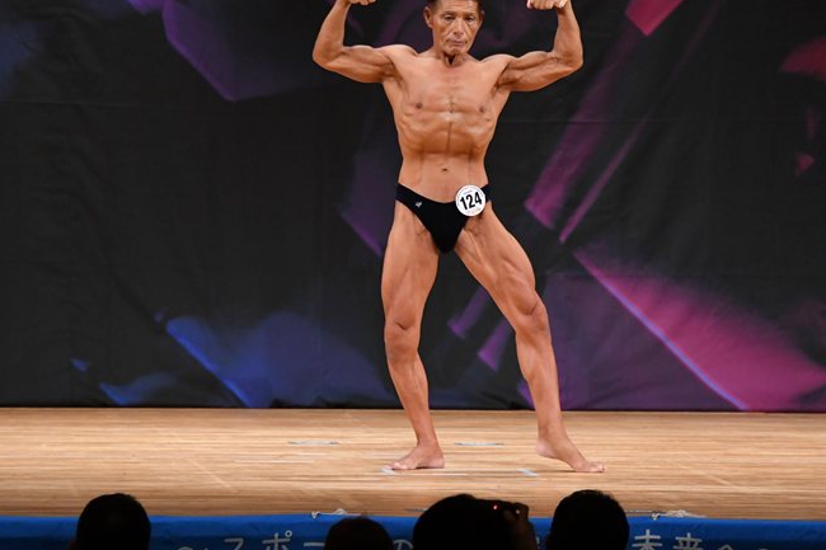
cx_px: 480
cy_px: 248
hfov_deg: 6.8
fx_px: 6973
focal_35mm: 304
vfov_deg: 4.5
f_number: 5.6
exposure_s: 1/400
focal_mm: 170
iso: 3200
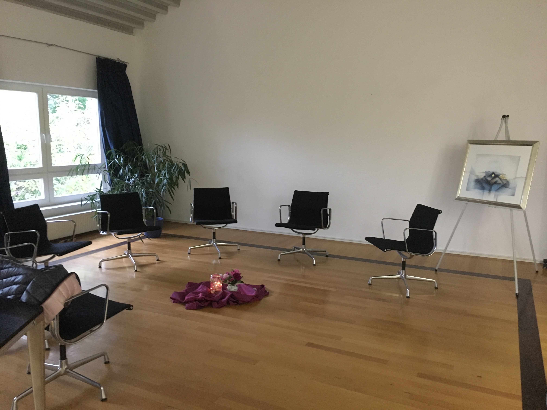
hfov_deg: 61.7
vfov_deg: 48.2
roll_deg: -1.1
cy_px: 205
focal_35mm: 29
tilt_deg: -9.6
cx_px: 274
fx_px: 458
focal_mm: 4.15
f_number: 2.2
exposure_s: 1/17
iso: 400
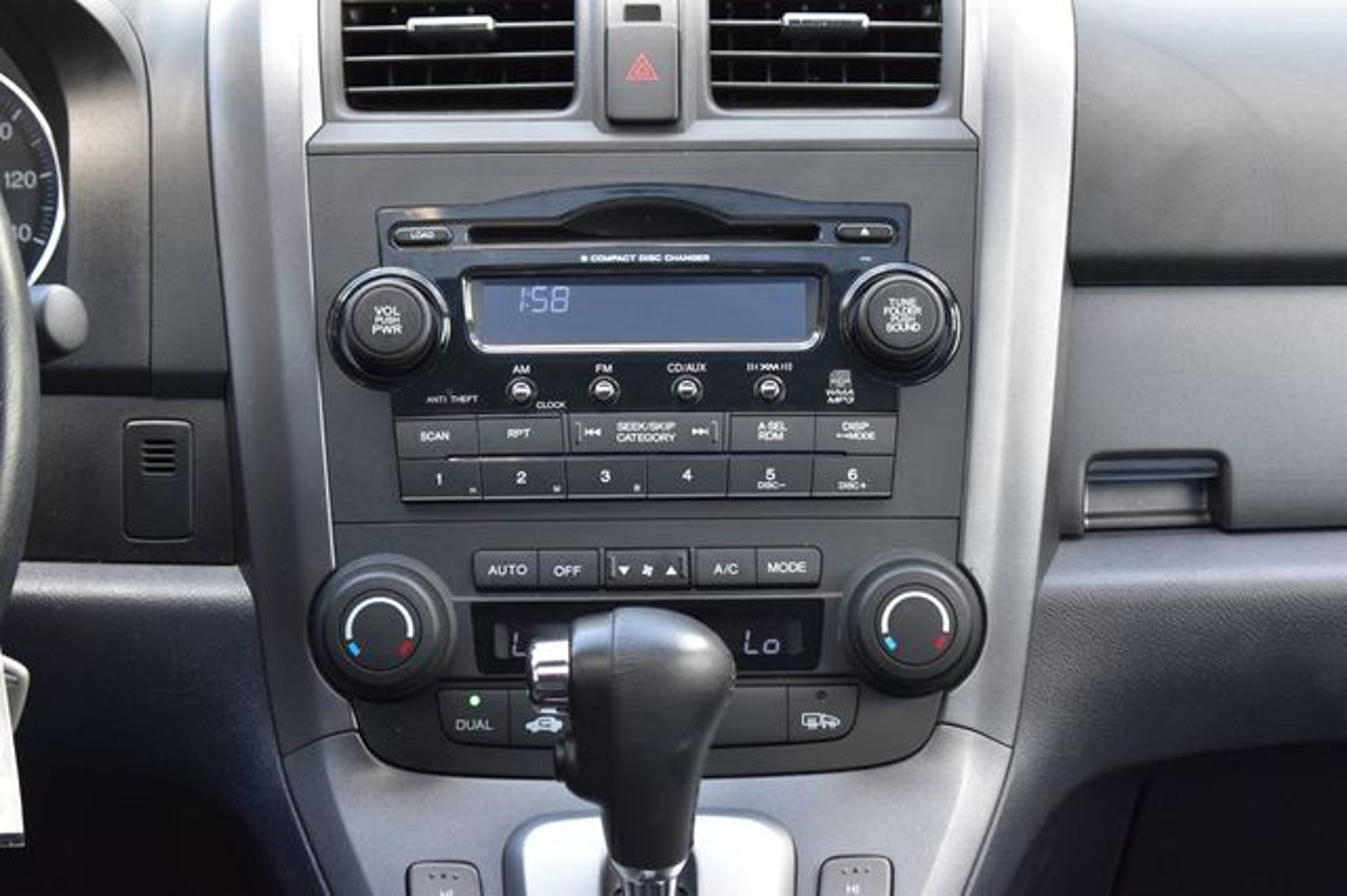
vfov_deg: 16.5
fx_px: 3085
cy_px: 448
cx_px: 674
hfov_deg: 24.6
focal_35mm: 82
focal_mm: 55
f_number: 7.1
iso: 400
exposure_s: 1/30
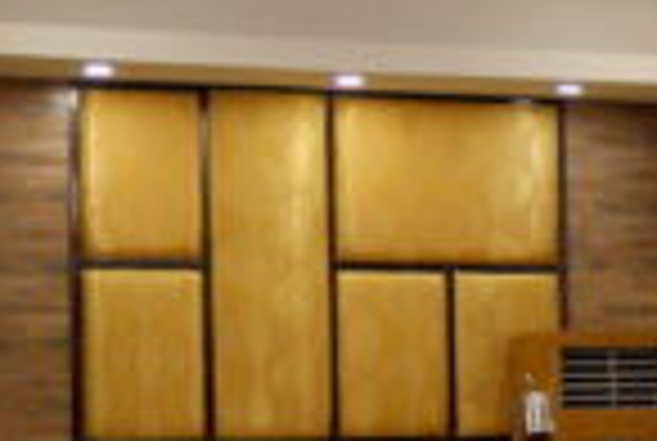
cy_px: 380
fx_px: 2889
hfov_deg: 11.1
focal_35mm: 158
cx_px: 1530
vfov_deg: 8.7
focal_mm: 22
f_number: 2.8
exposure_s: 1/140
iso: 2000
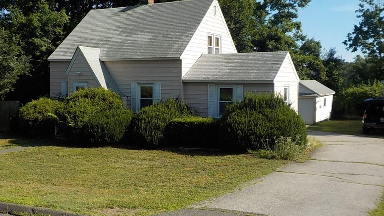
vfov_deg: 32.0
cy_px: 100
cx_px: 173
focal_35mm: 37
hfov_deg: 53.9
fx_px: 377
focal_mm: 4.1
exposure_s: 1/1000
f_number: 3.3
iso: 125
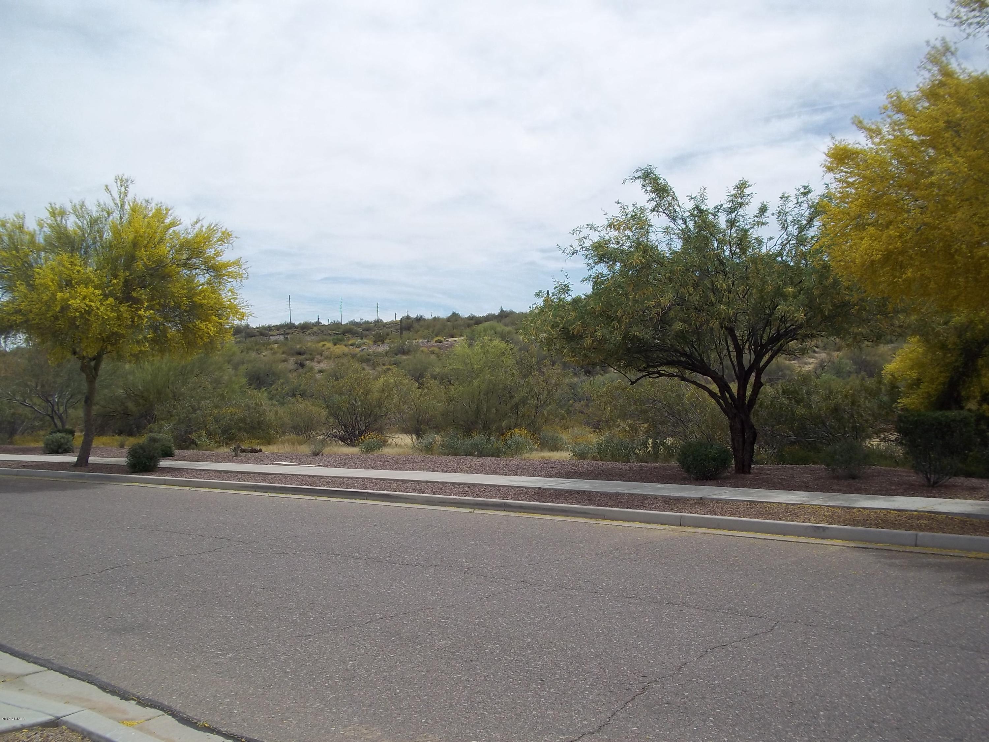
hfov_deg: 51.4
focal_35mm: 36
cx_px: 494
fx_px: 1029
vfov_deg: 39.7
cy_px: 371
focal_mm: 6.5
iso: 80
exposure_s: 1/320
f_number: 8
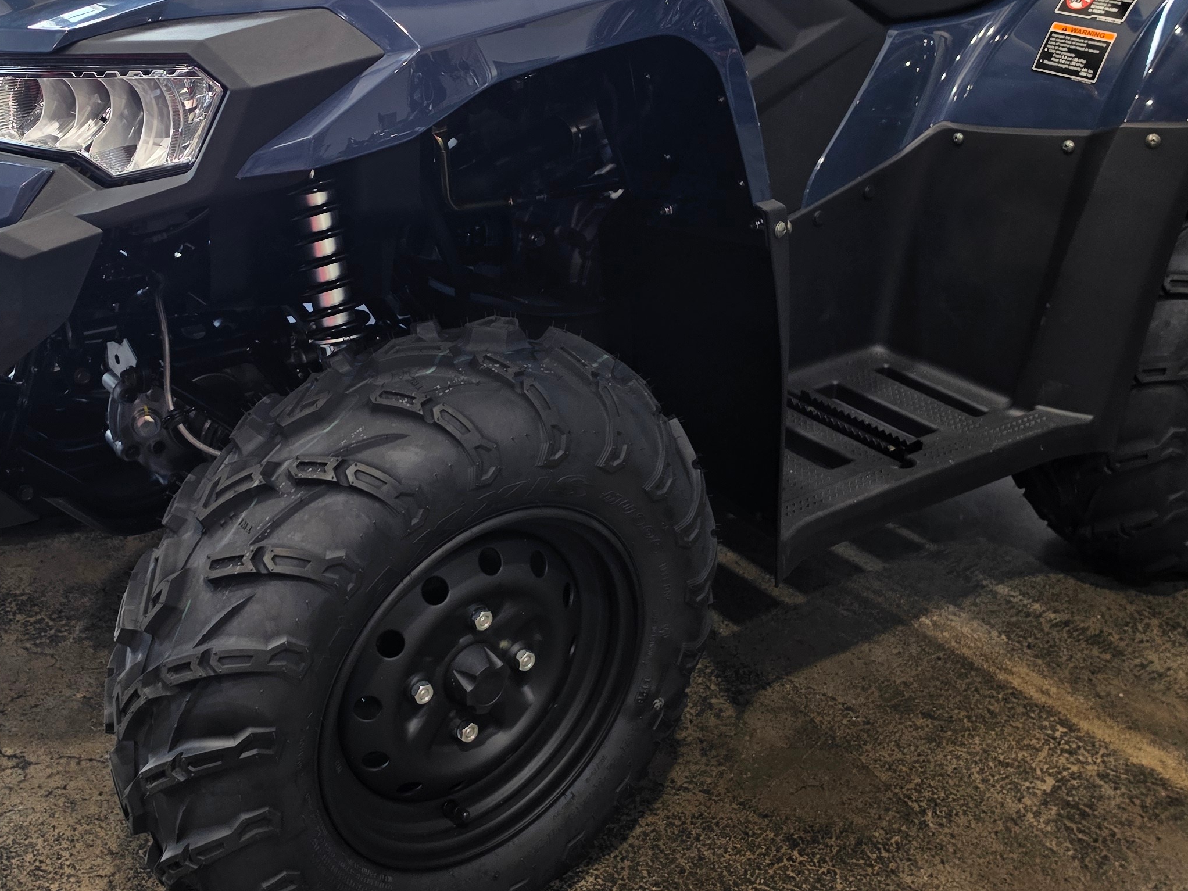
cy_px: 299
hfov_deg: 41.8
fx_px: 1544
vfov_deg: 31.9
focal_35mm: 45
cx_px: 466
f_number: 1.4
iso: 32
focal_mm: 6.5
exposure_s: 1/180
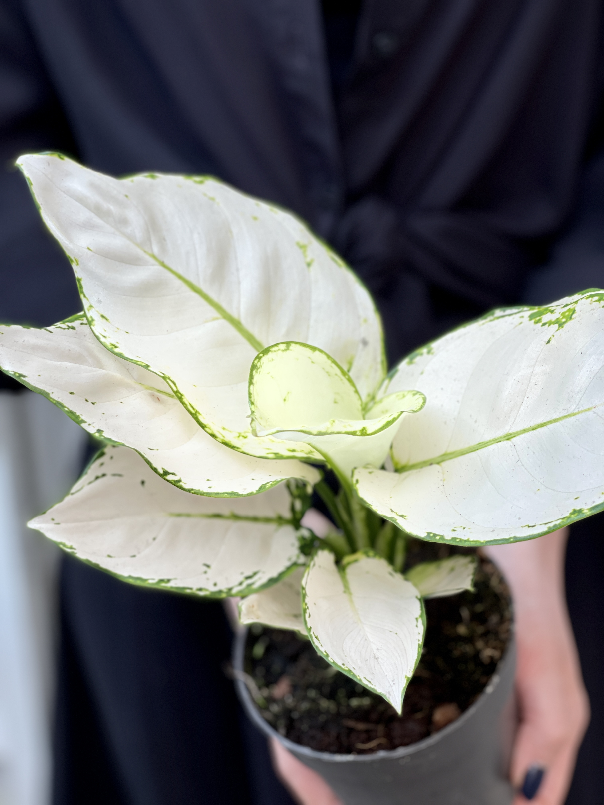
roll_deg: +1.4
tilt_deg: -32.0
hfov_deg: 22.9
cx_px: 302
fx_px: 1489
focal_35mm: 64
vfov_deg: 30.3
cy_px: 402
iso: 25
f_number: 2.2
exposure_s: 1/275
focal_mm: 7.5
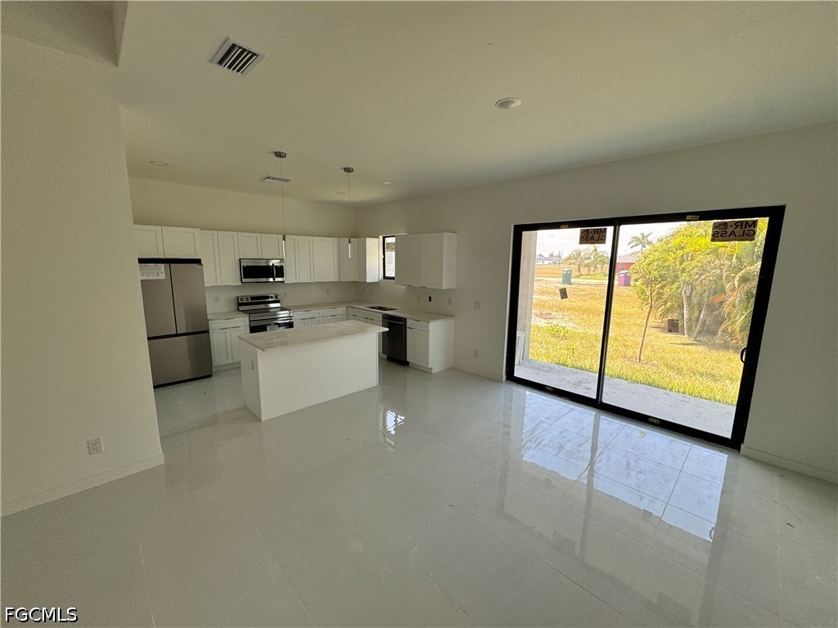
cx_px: 419
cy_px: 314
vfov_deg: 85.7
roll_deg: +1.3
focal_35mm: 14
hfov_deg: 102.1
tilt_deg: -7.5
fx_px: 339
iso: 80
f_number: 2.2
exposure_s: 1/99
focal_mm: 2.22
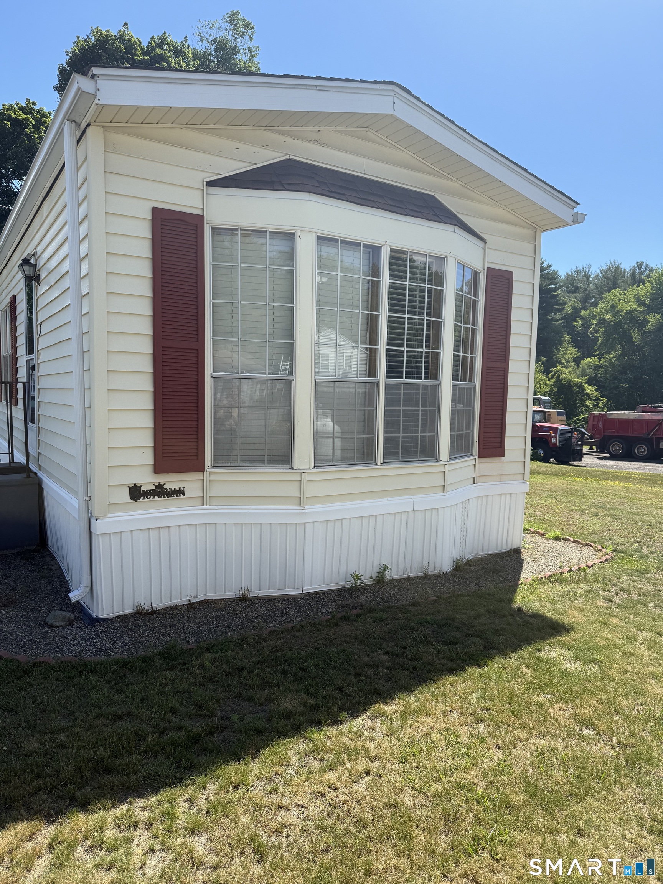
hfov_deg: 56.8
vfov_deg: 71.6
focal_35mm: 24
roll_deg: -1.2
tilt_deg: -3.2
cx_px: 332
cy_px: 442
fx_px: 613
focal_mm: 6.76
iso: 80
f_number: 1.78
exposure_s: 1/3021
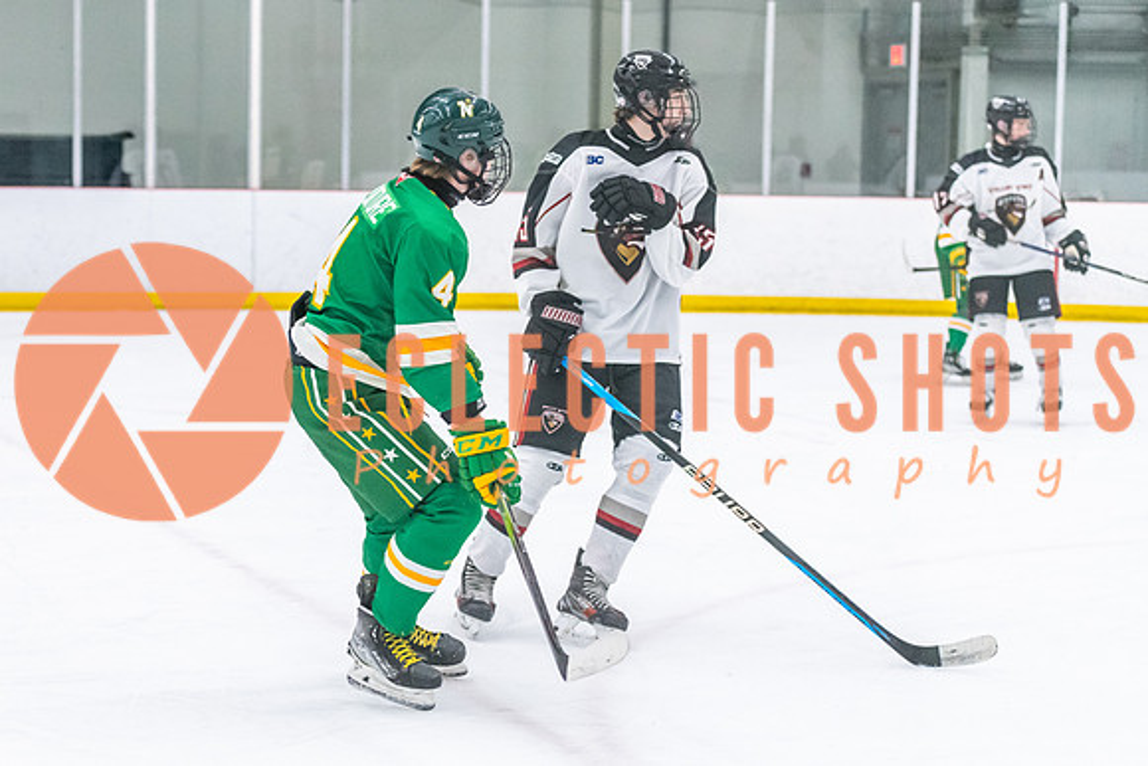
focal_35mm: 98
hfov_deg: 20.8
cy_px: 383
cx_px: 348
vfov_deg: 14.0
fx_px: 3113
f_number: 2.8
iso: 4000
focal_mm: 70
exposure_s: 1/800
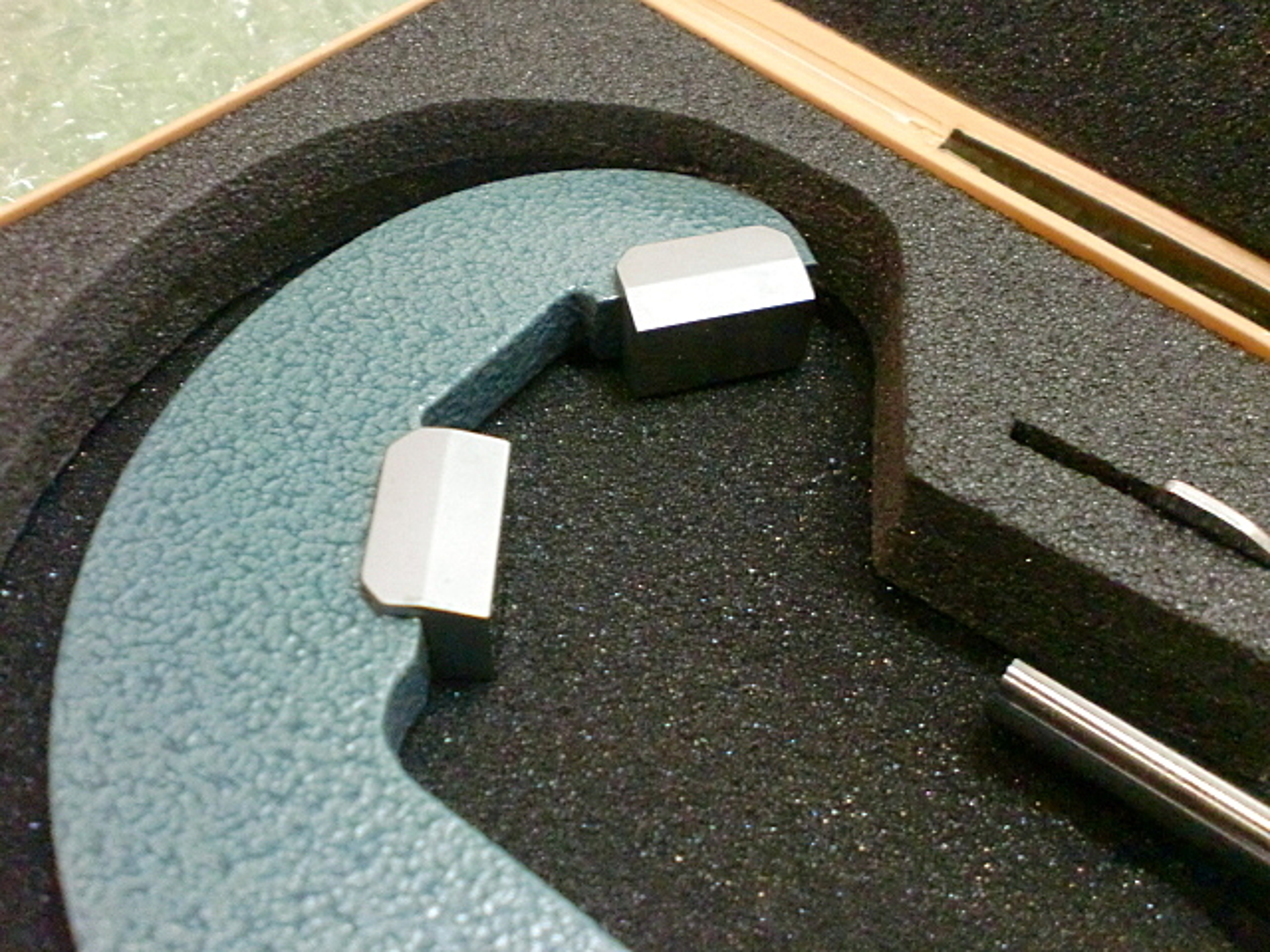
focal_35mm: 35
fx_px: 1284
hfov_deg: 52.6
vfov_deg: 40.7
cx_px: 635
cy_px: 476
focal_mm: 6.3
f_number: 3.1
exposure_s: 1/60
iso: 800
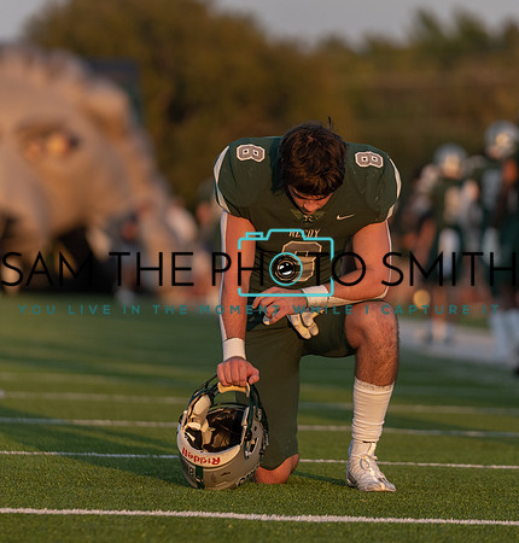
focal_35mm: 358
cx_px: 302
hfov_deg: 4.8
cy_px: 243
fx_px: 6215
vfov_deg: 5.0
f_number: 2.8
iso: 320
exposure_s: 1/1600
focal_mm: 200
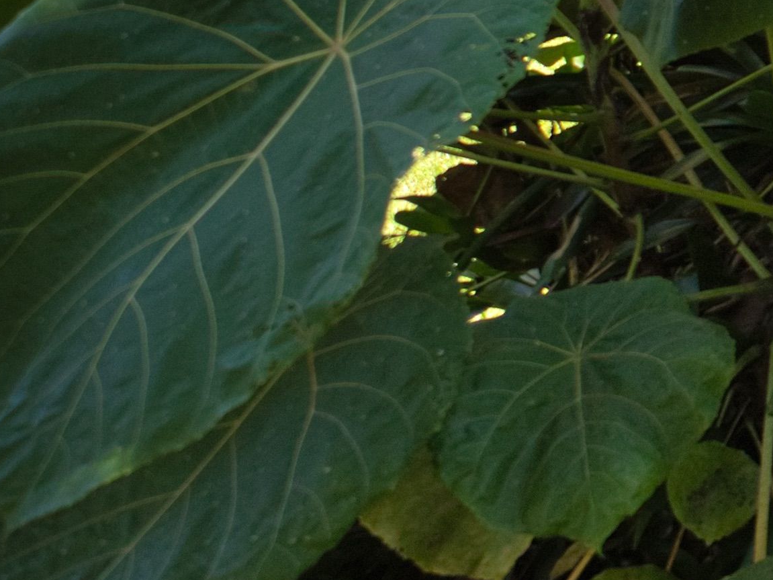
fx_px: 2077
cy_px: -618
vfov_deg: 13.4
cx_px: 2193
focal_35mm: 93
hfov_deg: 12.2
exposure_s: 1/640
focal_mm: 14
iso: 50
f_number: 2.8
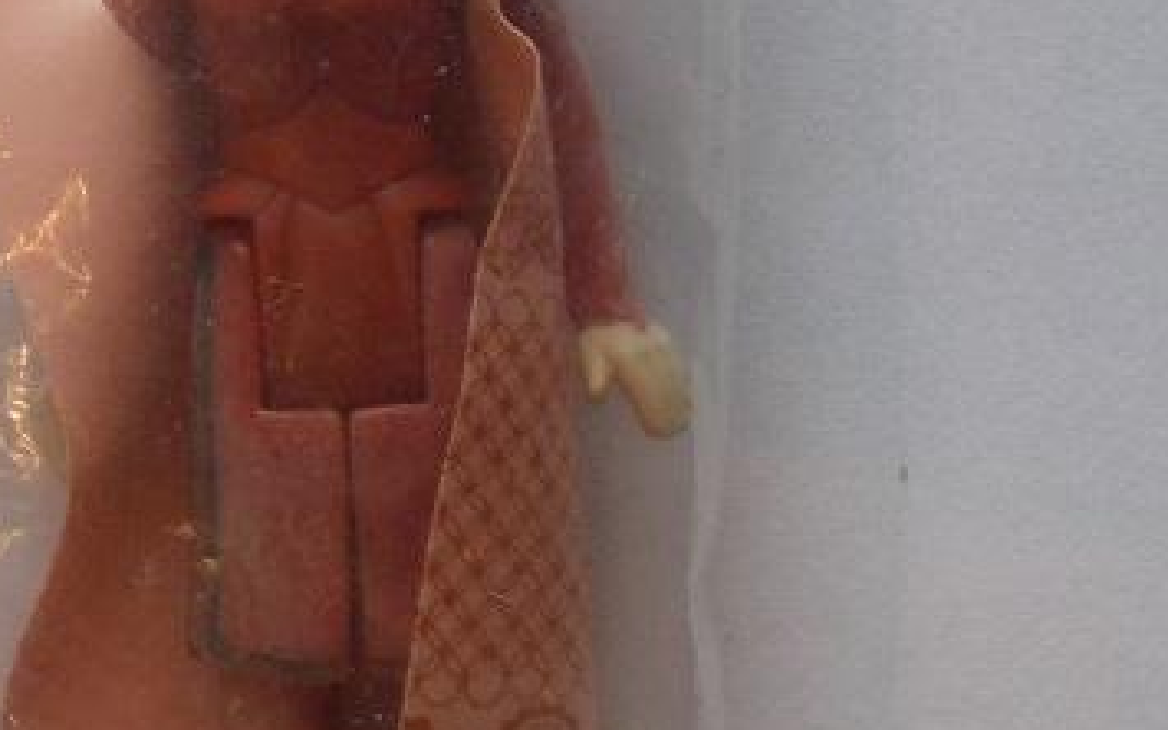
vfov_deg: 13.5
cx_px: 319
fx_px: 3056
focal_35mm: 96
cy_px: 58
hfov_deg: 21.5
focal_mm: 6.3
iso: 160
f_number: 3.3
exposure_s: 1/50
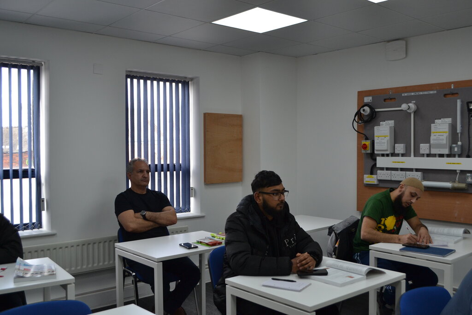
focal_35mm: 36
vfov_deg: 36.9
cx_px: 236
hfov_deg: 53.1
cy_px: 158
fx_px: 472
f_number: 5.6
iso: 320
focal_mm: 24
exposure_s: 1/125
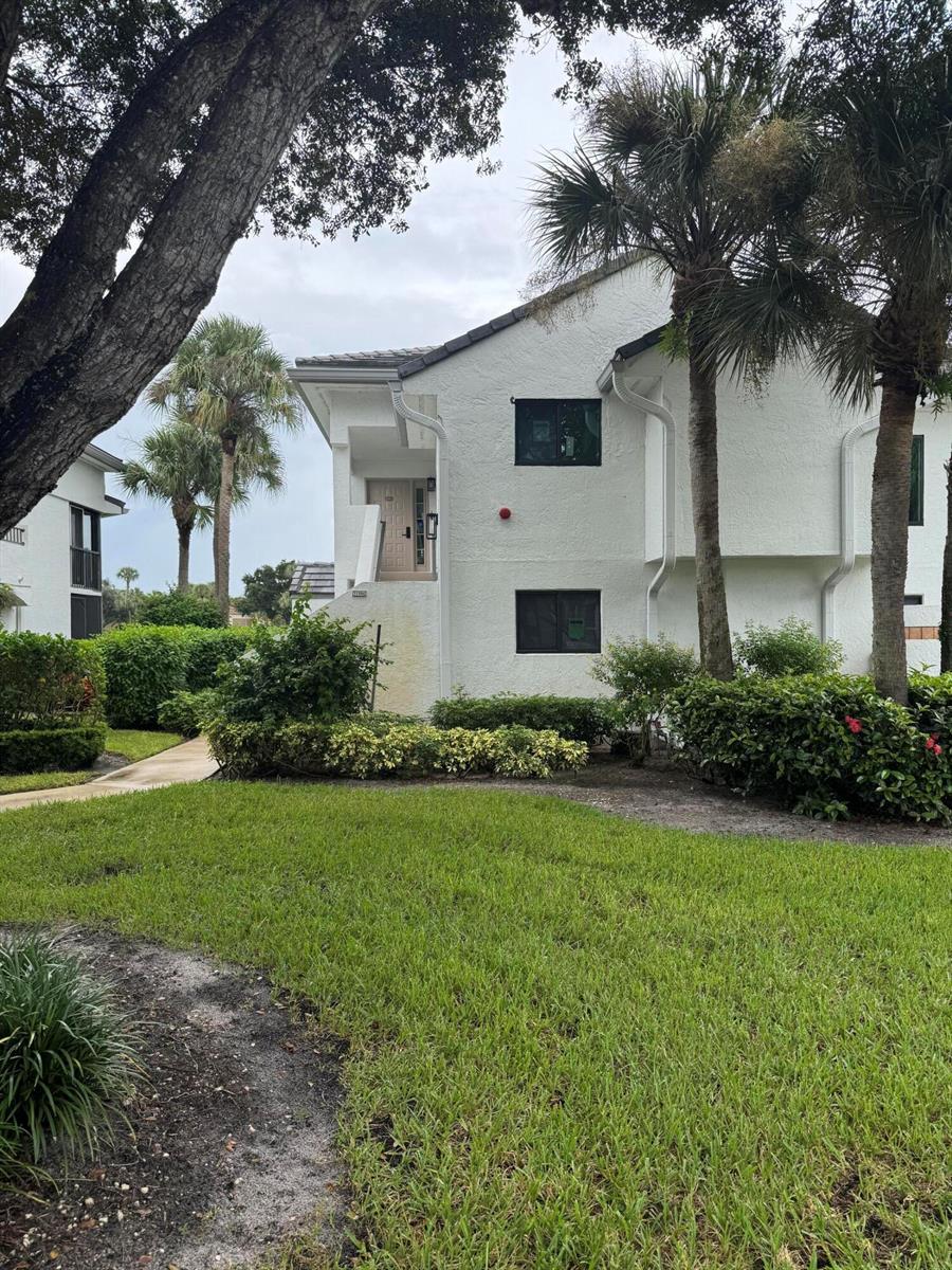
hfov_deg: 56.8
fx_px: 880
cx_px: 476
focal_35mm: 24
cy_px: 635
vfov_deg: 71.6
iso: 80
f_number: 1.78
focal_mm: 6.76
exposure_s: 1/1311
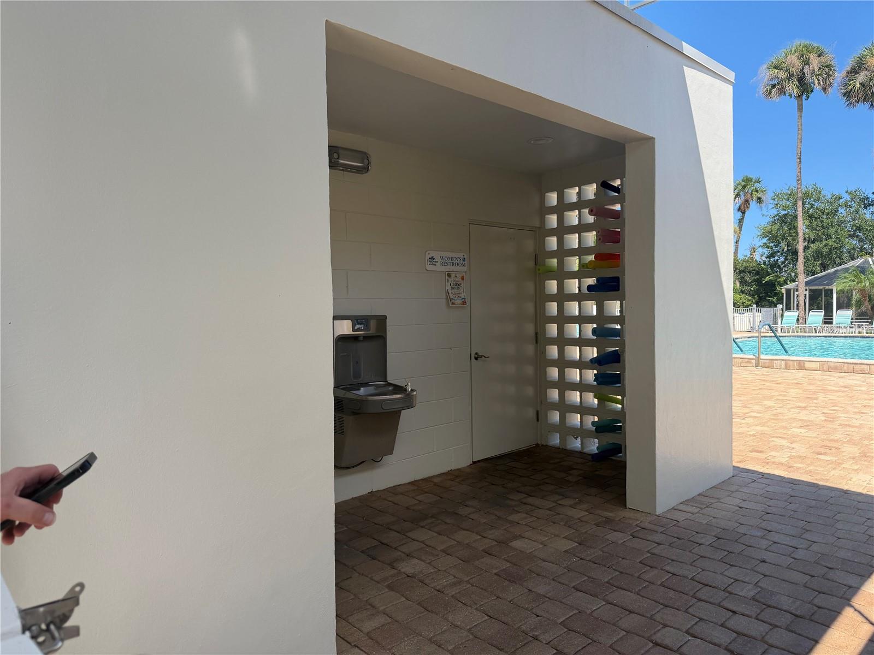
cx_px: 437
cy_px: 328
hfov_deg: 71.6
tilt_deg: -2.6
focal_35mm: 24
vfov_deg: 56.8
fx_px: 606
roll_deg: +1.5
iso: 100
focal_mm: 6.76
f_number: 1.78
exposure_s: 1/2370
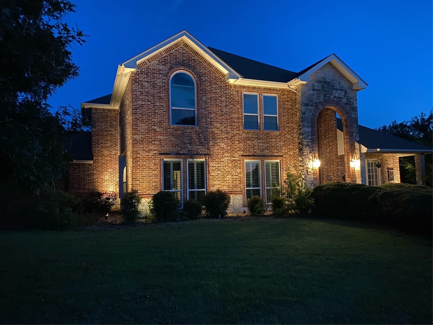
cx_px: 216
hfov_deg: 67.3
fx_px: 325
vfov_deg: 53.1
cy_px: 162
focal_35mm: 26
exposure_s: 1/8
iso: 400
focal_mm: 4.25
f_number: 1.8
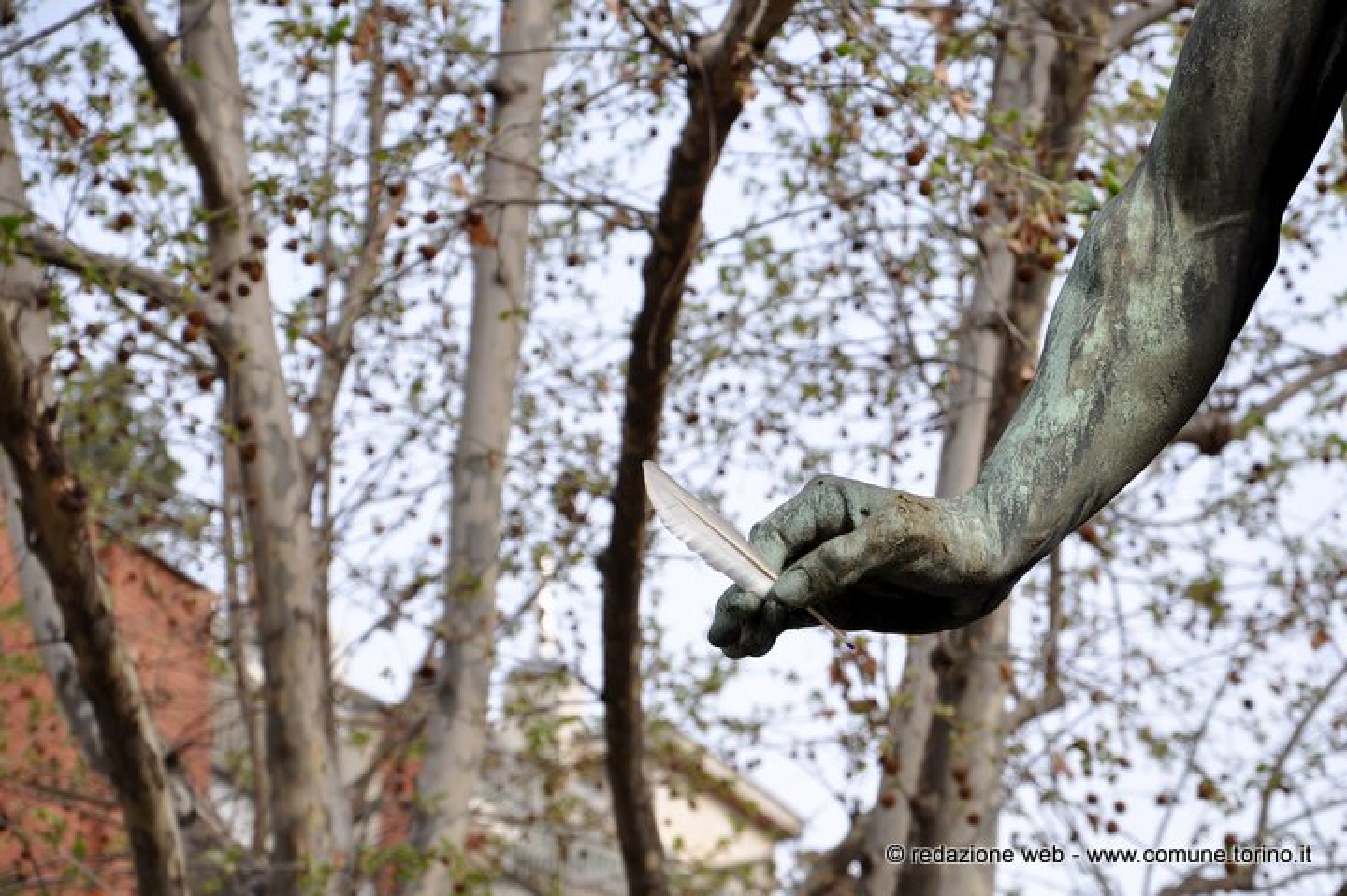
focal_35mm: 158
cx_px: 674
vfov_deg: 8.7
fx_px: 5889
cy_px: 448
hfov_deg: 13.0
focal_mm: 105
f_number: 8
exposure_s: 1/250
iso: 200
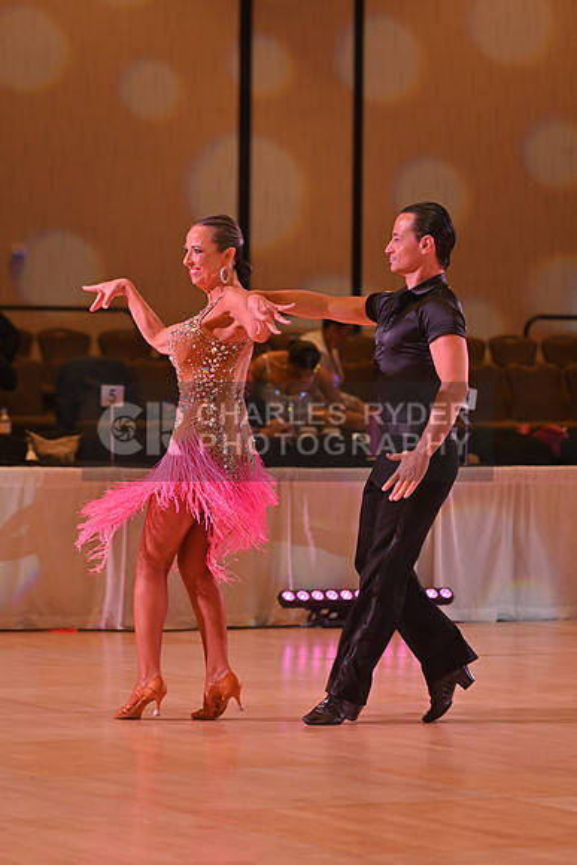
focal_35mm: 160
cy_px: 432
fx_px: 3844
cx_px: 288
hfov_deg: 8.6
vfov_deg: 12.8
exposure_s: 1/400
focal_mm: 160
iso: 2000
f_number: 5
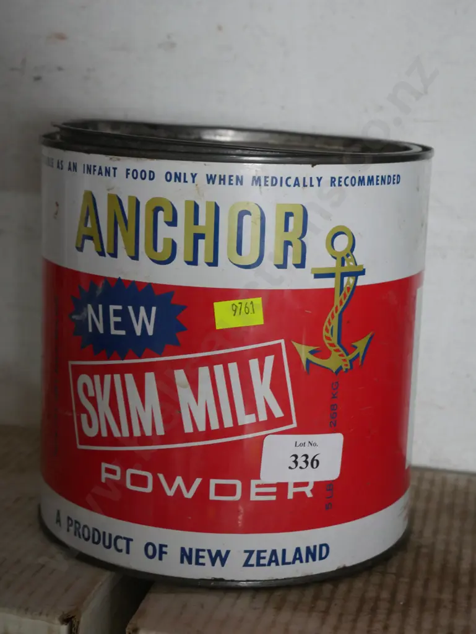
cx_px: 238
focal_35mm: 64
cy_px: 317
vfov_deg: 30.3
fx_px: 1172
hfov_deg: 22.9
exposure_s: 1/80
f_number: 5.4
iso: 2000
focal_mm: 32
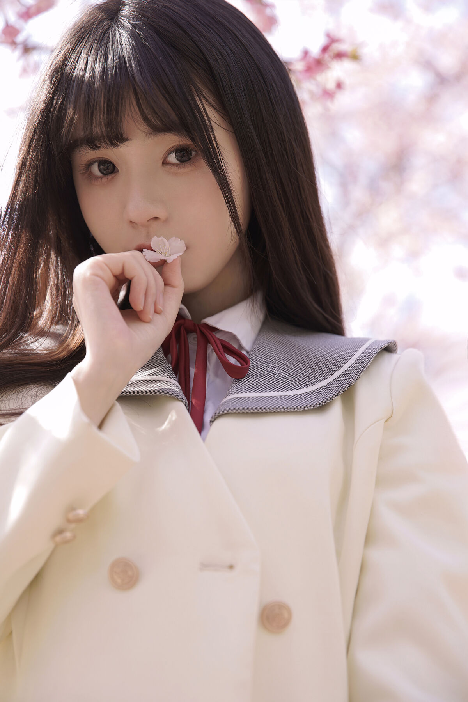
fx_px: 1365
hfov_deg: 19.5
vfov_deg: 28.8
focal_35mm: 70
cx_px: 234
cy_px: 351
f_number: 3.5
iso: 100
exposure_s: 1/160
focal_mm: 70
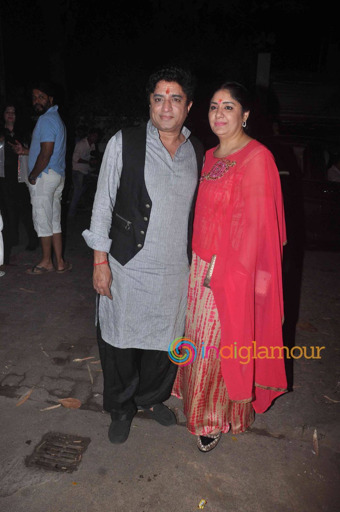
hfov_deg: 41.6
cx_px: 170
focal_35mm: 32
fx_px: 447
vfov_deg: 59.5
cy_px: 256
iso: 640
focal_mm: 21
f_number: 9
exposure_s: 1/200
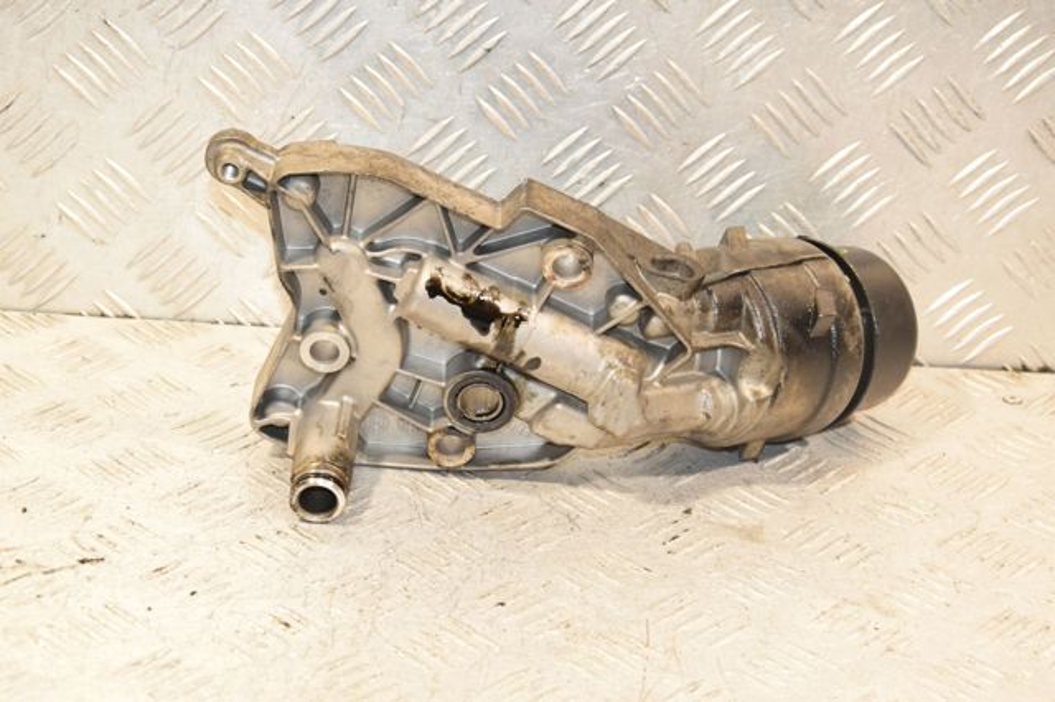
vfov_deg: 17.5
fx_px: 2285
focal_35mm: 78
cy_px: 351
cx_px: 528
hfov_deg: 26.0
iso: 1600
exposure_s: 1/160
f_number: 7.1
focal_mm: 52
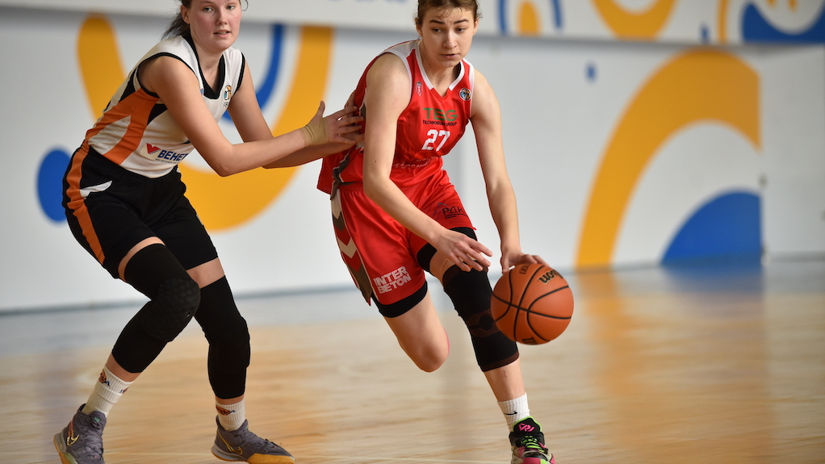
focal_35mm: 168
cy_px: 204
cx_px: 412
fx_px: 3675
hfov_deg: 12.8
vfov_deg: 7.2
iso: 1000
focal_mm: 160
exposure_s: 1/1250
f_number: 2.8
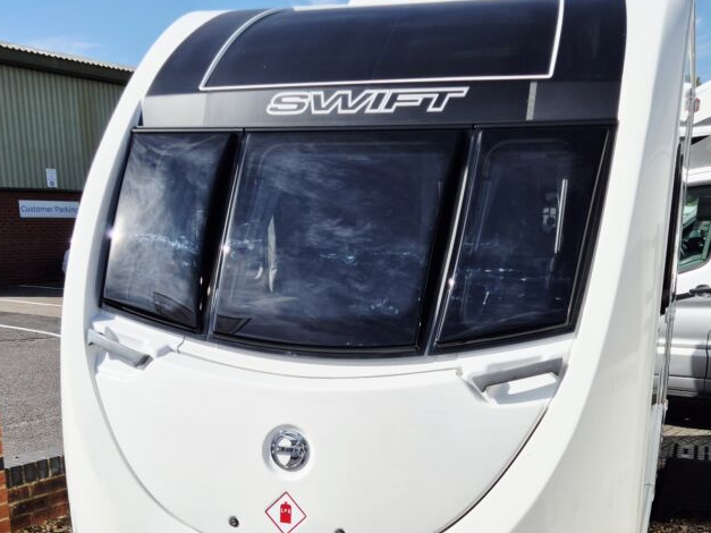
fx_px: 904
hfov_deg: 42.9
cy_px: 445
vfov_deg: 31.8
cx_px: 400
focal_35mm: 44
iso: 25
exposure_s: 1/3333
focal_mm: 5.4
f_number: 1.8
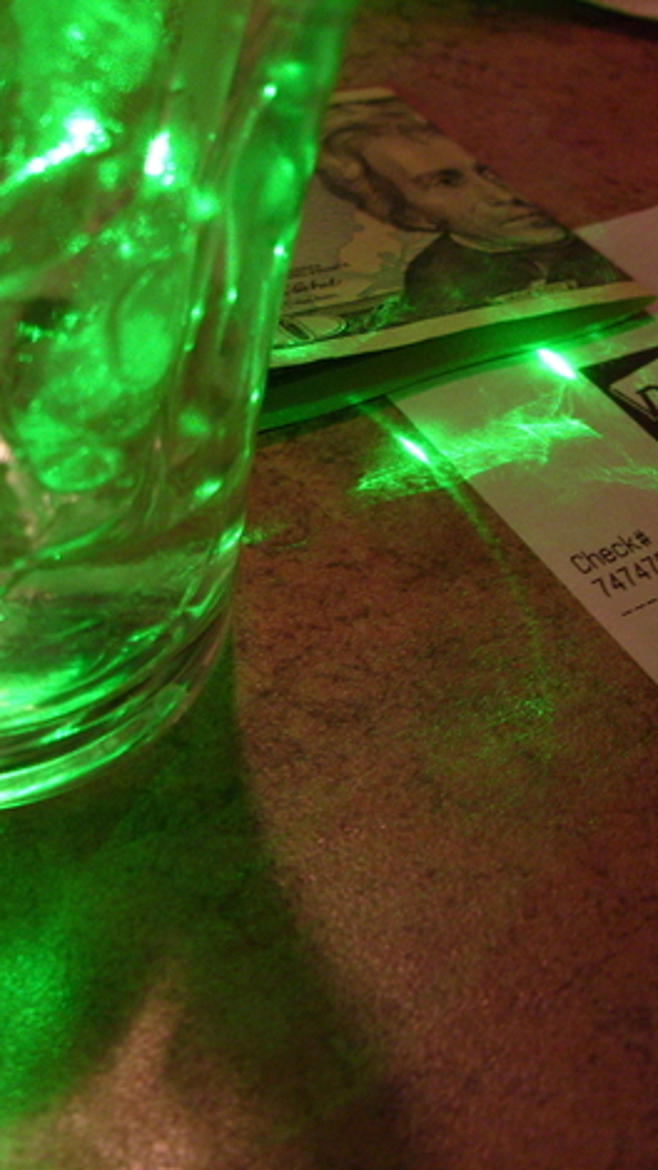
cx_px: 25
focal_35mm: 52
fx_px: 1612
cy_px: 574
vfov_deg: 39.9
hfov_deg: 22.3
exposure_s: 1/20
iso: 200
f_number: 2.8
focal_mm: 7.8
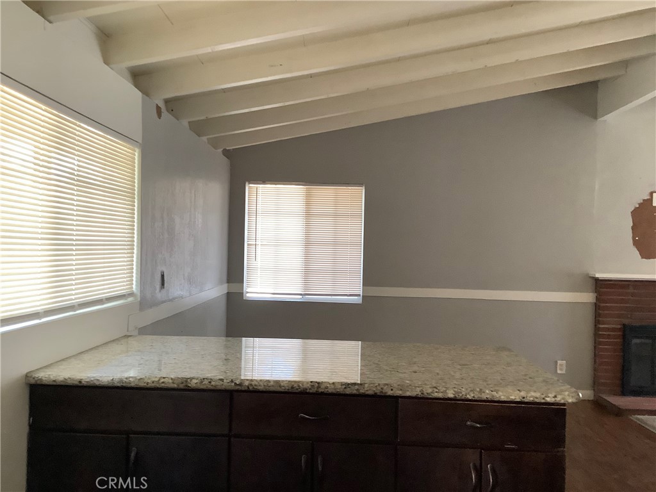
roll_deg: -0.9
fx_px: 587
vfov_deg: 45.4
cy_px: 246
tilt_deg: +0.5
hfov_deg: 58.4
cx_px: 328
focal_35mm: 31
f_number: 2.4
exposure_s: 1/60
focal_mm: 3.3
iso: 250
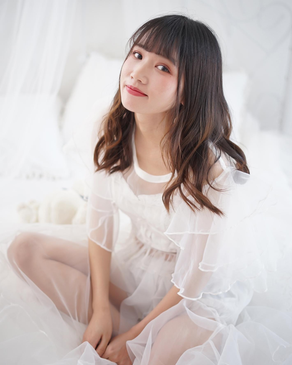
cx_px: 145
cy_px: 153
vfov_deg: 32.9
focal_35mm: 57
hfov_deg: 26.7
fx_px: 616
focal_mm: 50
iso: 200
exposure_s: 1/100
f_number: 1.8
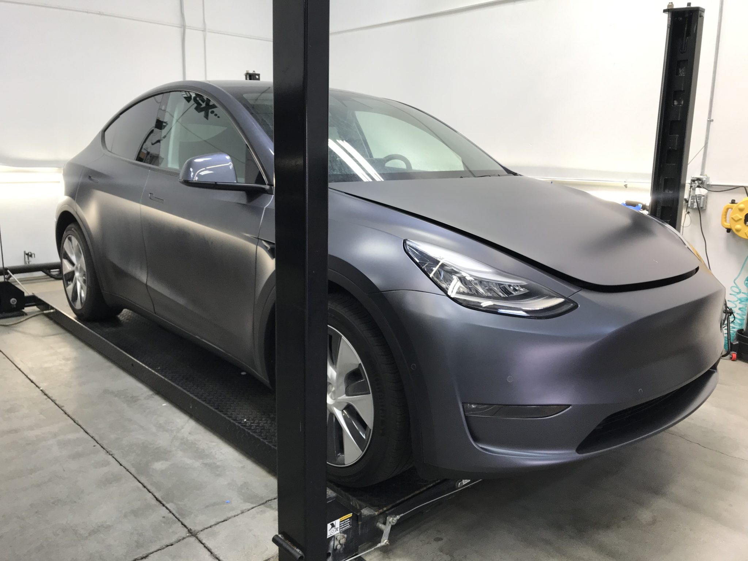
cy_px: 280
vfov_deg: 49.7
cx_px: 374
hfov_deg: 63.4
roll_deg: -1.5
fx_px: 605
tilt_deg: -11.9
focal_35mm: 28
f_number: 1.8
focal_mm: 3.99
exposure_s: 1/120
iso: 40
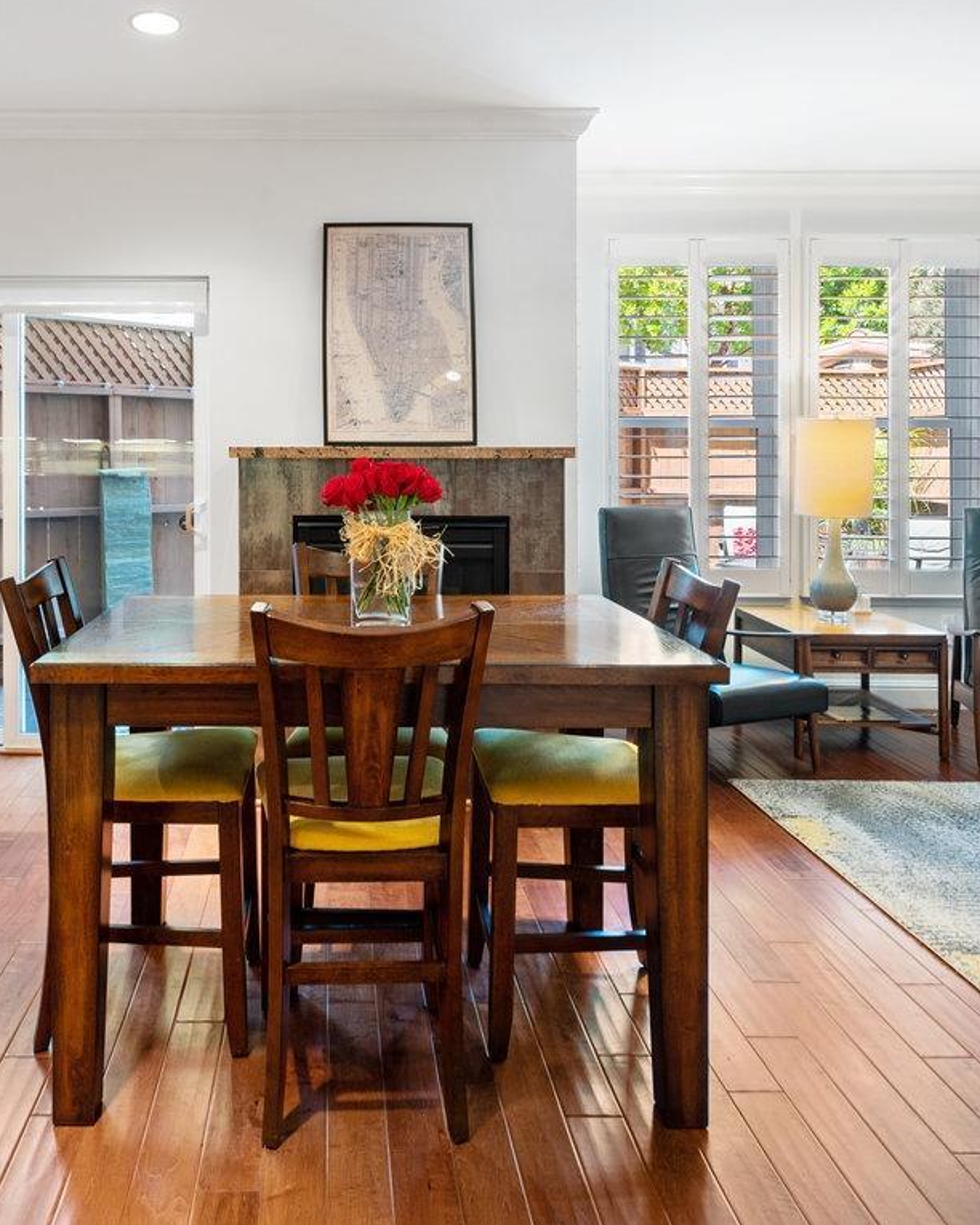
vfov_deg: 68.1
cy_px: 589
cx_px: 352
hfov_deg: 55.9
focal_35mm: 25
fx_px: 906
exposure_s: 1/3
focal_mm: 17
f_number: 9
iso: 400
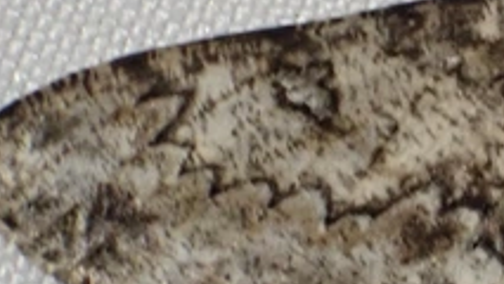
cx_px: 653
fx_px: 4372
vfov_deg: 3.7
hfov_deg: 6.5
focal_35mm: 327
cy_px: 179
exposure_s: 1/25
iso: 500
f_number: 4.9
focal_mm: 18
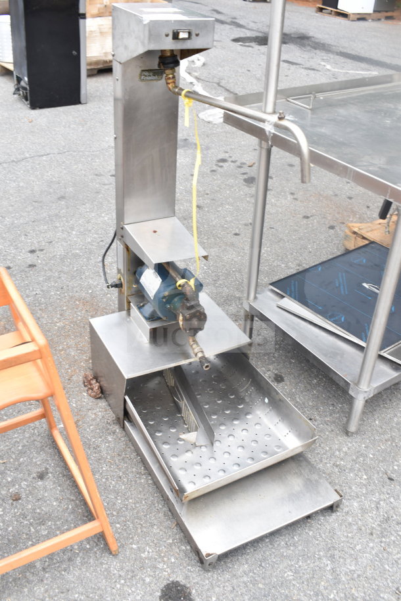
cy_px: 300
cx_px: 200
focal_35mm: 34
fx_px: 576
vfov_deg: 55.1
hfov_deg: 38.4
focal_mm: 23
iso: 200
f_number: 6.3
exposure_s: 1/160
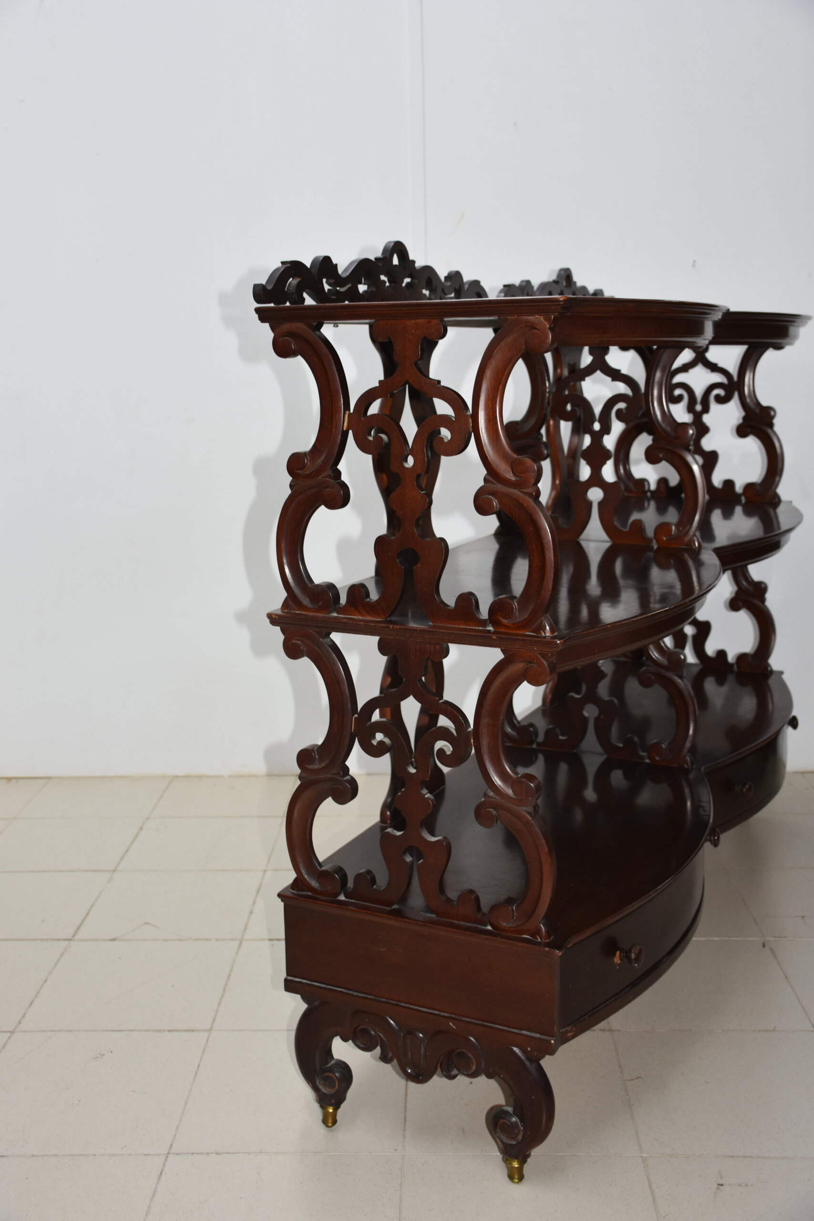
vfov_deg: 53.1
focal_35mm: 36
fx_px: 1221
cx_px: 407
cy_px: 610
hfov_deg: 36.9
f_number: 3.8
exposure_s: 1/60
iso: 450
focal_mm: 24
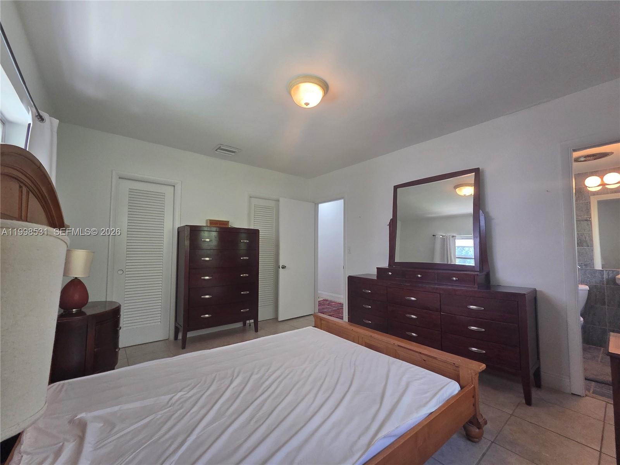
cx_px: 310
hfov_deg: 106.2
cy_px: 232
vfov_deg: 89.9
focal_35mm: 13
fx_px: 233
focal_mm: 2.2
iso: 200
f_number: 2.2
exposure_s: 1/60
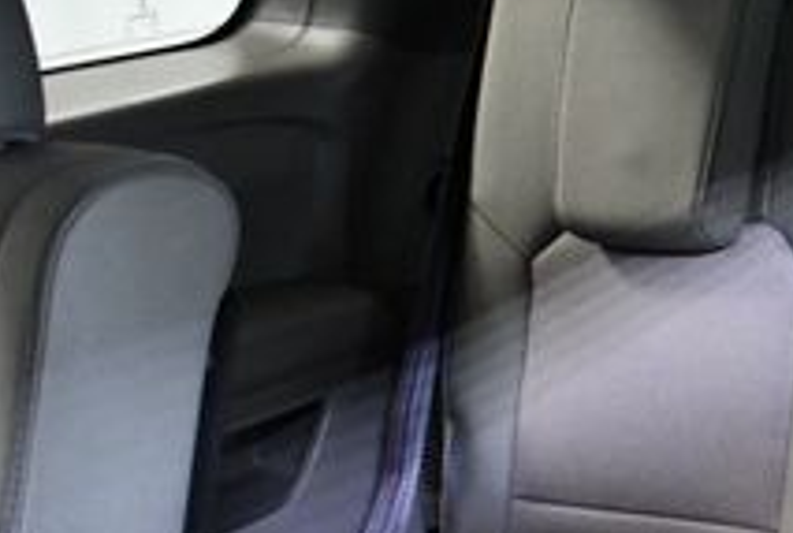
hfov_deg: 17.5
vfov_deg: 12.7
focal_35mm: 108
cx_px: 1087
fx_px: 2384
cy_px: 462
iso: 3200
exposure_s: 1/60
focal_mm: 18
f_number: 3.5
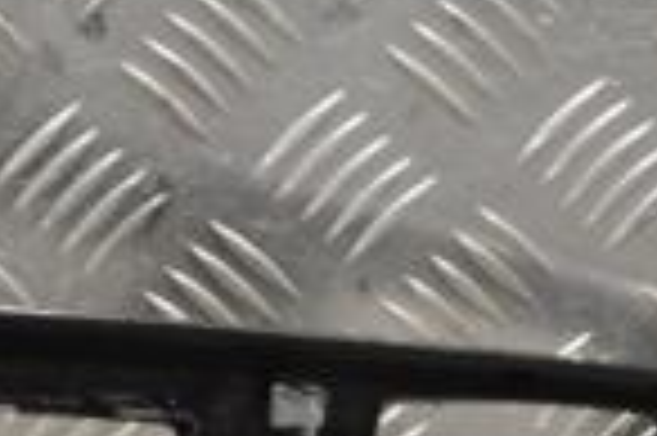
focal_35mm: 259
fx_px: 4721
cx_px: -256
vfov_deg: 5.2
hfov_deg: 7.8
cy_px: 688
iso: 220
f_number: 5.3
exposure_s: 1/30
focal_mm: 42
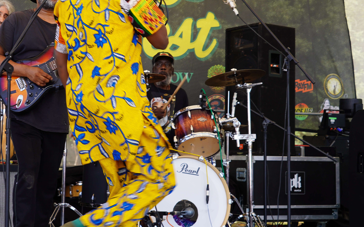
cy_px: 76
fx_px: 873
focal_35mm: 88
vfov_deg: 14.8
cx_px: 112
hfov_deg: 23.4
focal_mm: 50
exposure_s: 1/100
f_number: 6.3
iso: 100
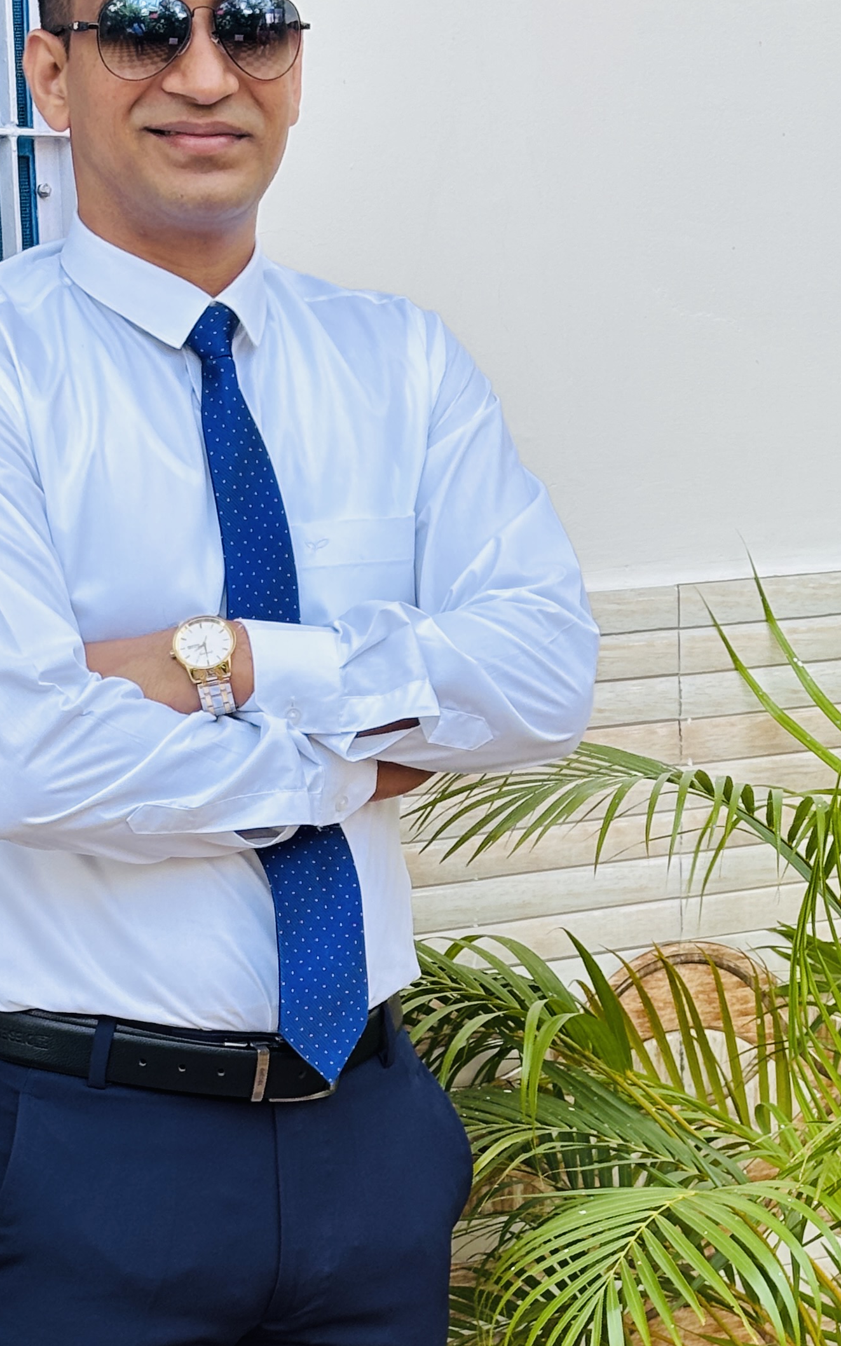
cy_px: 1032
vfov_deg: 19.7
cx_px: 283
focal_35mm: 105
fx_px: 3851
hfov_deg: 12.4
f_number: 1.6
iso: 32
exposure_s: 1/222
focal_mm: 5.96
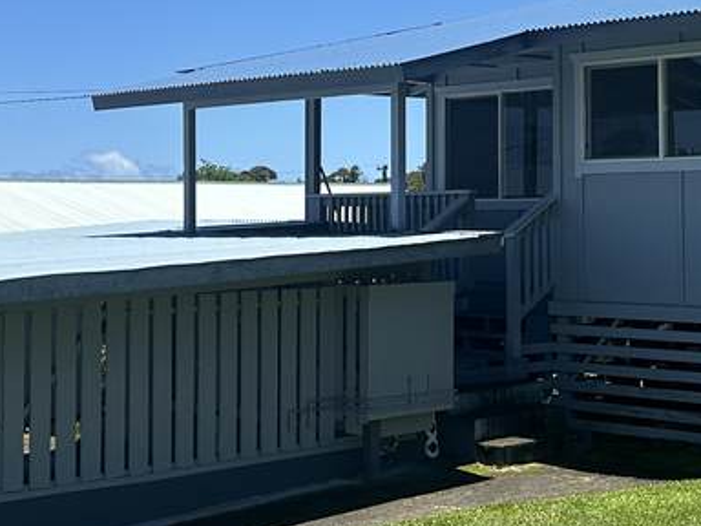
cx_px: 548
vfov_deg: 18.3
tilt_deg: +3.4
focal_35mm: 80
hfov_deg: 24.1
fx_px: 1620
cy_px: 141
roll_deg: -0.2
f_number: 1.78
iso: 80
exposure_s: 1/4545
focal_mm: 6.86
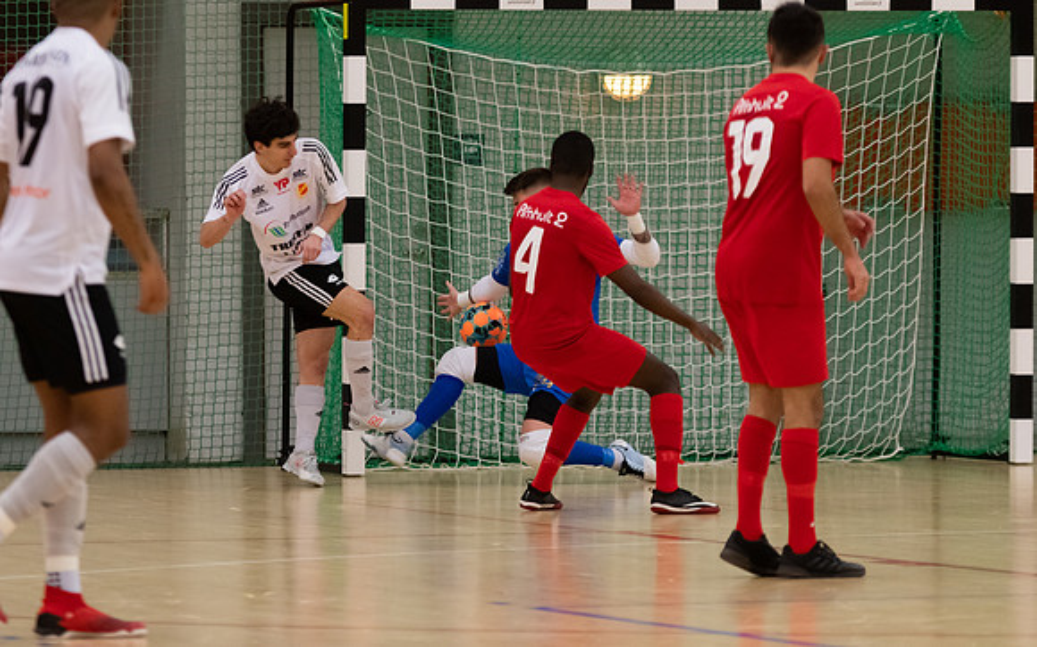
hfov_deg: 7.7
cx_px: 651
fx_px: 7750
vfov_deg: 4.8
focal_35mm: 274
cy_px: 433
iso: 800
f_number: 3.2
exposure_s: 1/800
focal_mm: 140
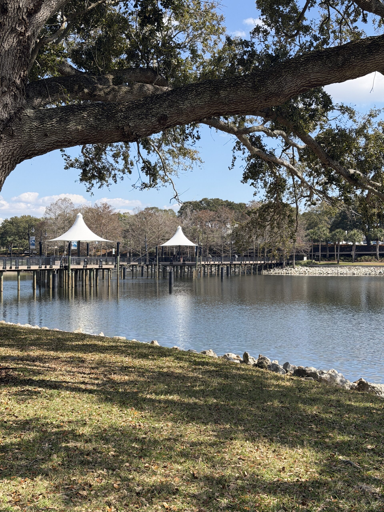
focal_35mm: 48
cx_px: 192
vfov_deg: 39.7
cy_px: 256
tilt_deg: +0.3
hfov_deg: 30.3
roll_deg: +0.0
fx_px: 710
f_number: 1.78
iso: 80
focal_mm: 6.76
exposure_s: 1/3704
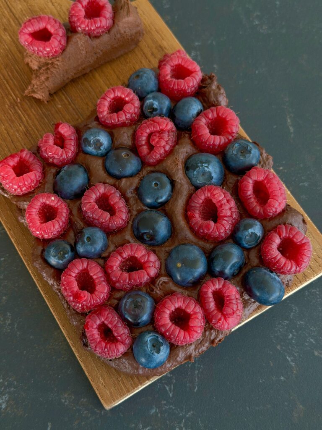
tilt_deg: -70.1
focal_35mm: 48
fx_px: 595
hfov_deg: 30.3
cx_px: 161
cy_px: 215
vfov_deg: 39.7
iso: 100
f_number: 1.78
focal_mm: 6.76
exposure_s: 1/66
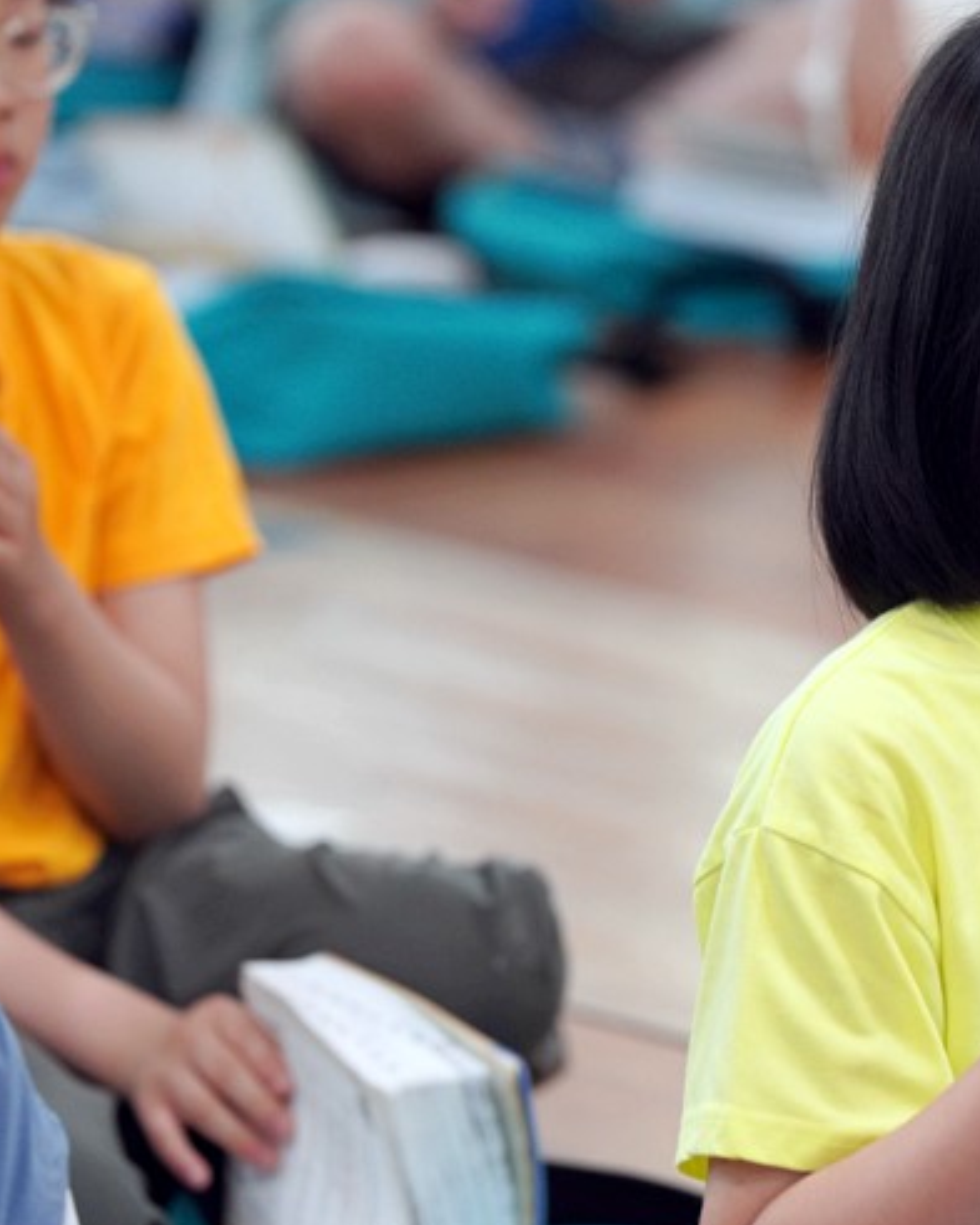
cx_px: 960
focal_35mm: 344
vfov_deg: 5.6
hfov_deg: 4.5
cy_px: 554
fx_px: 12468
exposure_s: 1/250
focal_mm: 200
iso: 2000
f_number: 4
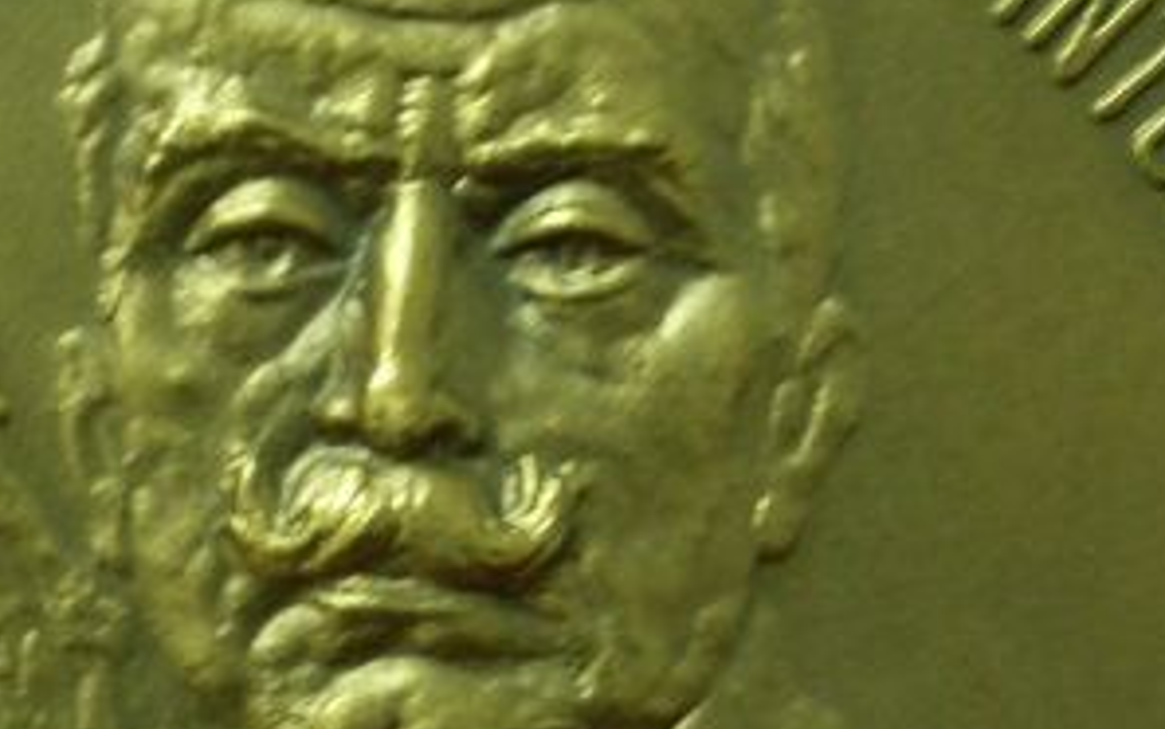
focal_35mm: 170
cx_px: 435
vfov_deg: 7.7
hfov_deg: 12.3
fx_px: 5401
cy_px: 729
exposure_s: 1/4
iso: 160
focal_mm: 10.28
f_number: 3.2
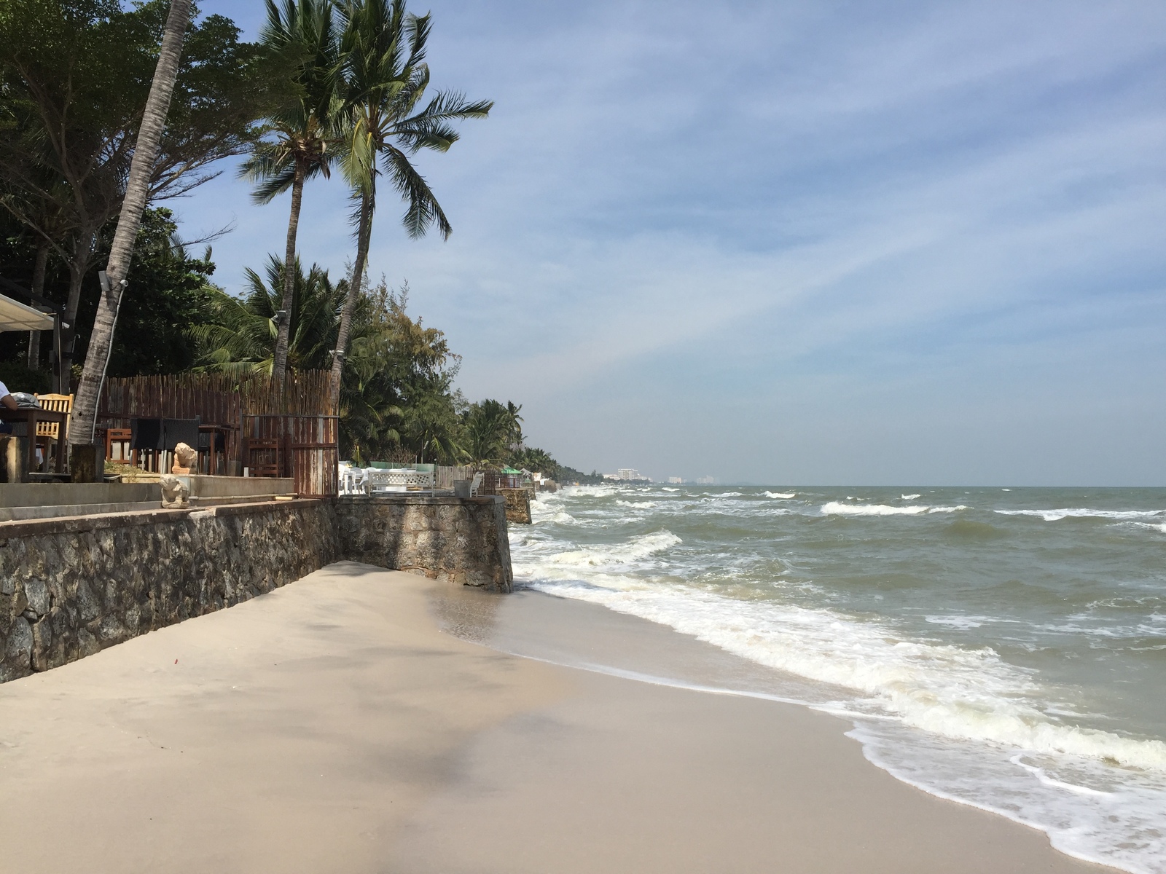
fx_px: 977
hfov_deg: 61.7
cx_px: 583
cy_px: 437
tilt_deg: +3.0
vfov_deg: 48.2
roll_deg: -0.8
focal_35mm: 29
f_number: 2.2
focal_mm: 4.15
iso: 32
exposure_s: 1/2825
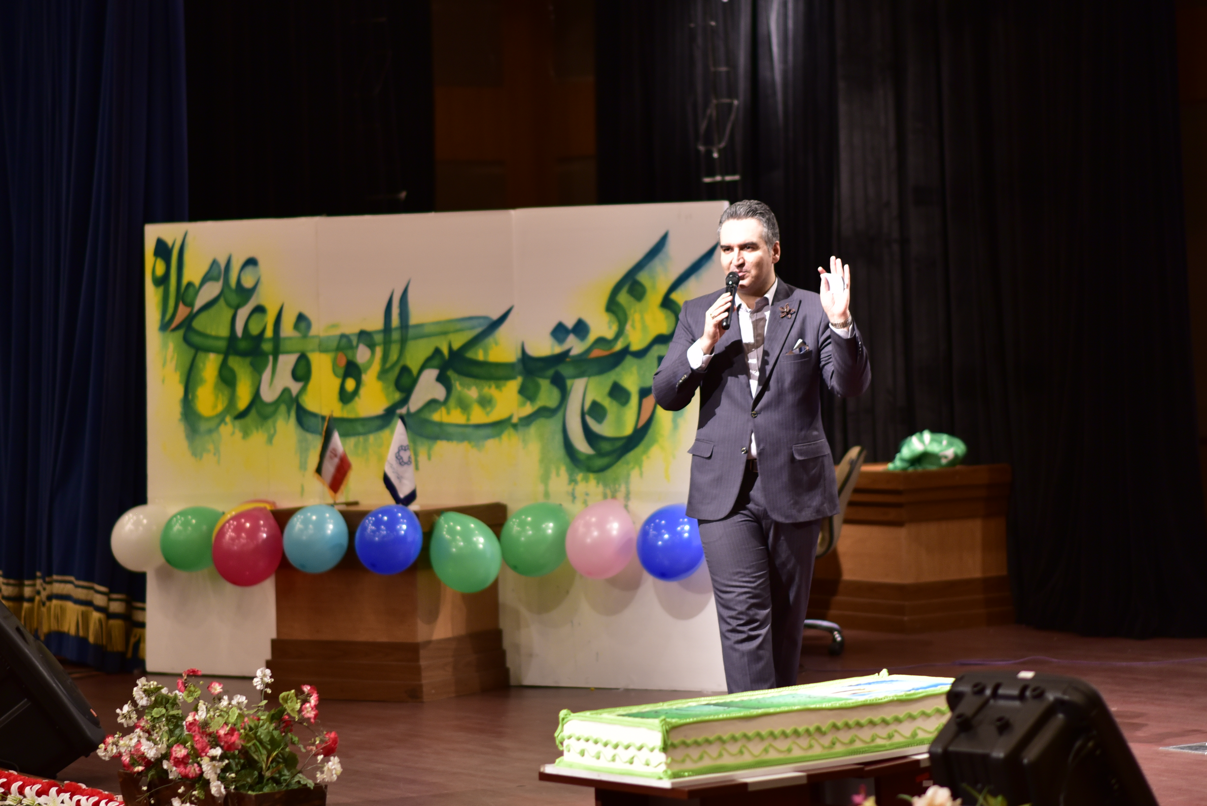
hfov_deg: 18.7
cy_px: 368
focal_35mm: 109
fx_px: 3656
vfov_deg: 12.6
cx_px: 608
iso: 640
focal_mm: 85
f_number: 1.8
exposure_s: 1/100
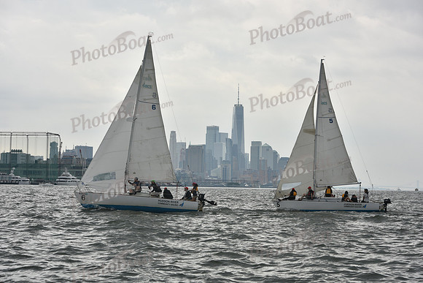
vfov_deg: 19.5
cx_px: 212
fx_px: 823
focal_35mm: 70
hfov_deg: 28.8
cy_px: 142
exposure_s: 1/1250
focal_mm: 70
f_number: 8
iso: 320
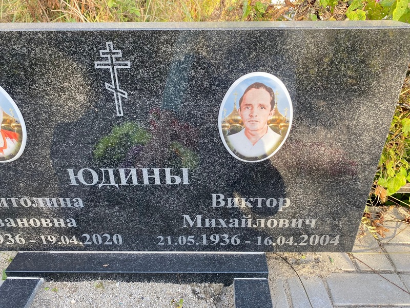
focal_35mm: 26
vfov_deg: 53.1
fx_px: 308
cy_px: 154
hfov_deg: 67.3
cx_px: 205
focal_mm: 4.25
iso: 32
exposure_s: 1/126
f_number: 1.8
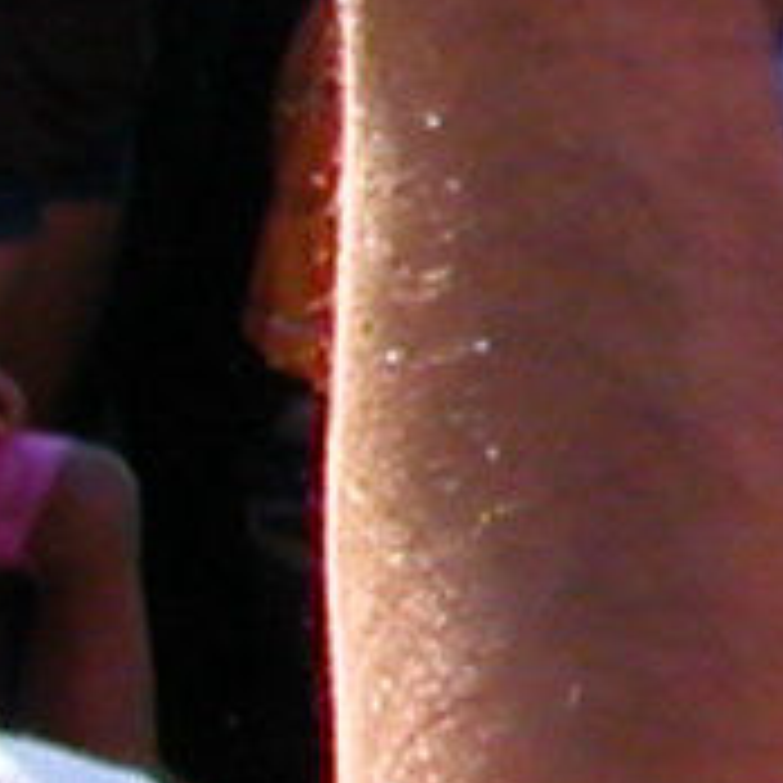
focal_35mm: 300
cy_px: 162
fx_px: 7677
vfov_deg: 5.8
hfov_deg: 5.0
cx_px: 3542
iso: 100
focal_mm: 5.6
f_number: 4.5
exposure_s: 1/160
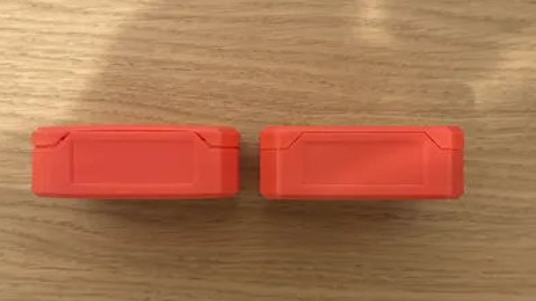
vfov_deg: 22.6
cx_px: 267
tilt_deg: -88.7
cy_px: 156
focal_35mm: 53
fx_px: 753
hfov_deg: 39.2
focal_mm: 6.76
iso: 500
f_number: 1.78
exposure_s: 1/35
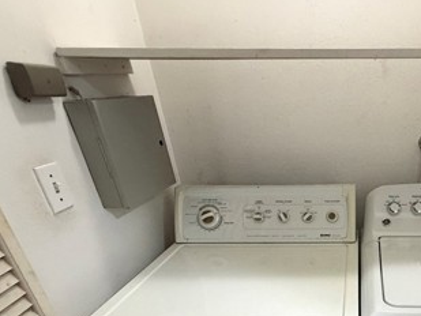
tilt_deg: -27.8
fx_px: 353
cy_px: 268
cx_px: 360
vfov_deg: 45.0
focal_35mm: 29
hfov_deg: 55.4
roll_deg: +0.8
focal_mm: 2.22
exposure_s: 1/60
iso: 640
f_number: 2.2
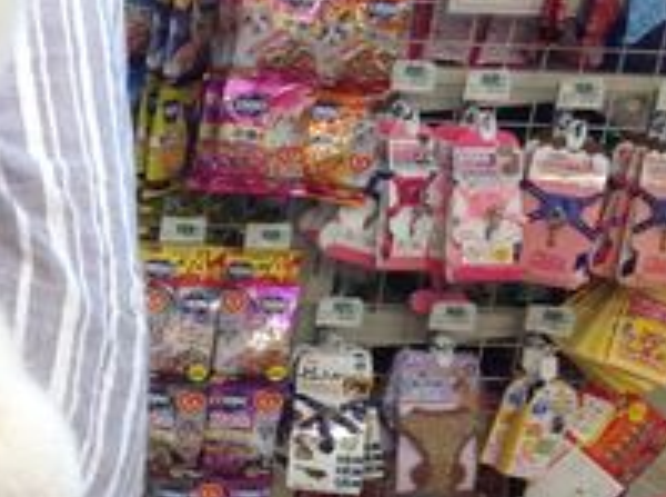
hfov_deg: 17.4
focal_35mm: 105
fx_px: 2015
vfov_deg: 13.9
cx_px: -236
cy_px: 420
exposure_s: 1/60
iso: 64
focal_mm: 4.28
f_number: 2.4
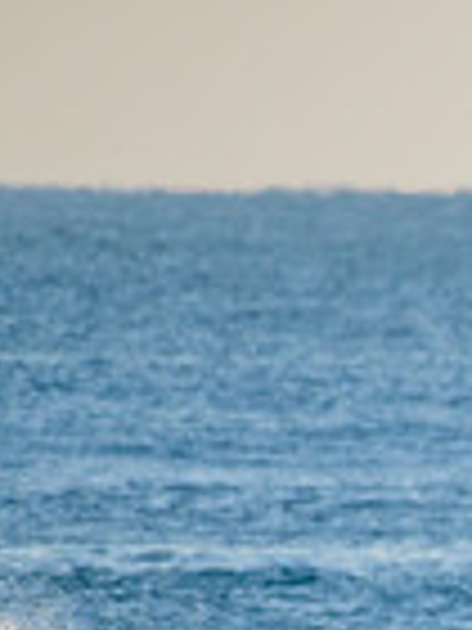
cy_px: 799
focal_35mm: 1997
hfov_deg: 0.7
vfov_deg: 1.0
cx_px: 1074
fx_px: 36306
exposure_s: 1/1600
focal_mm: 500
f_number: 5.6
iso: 400
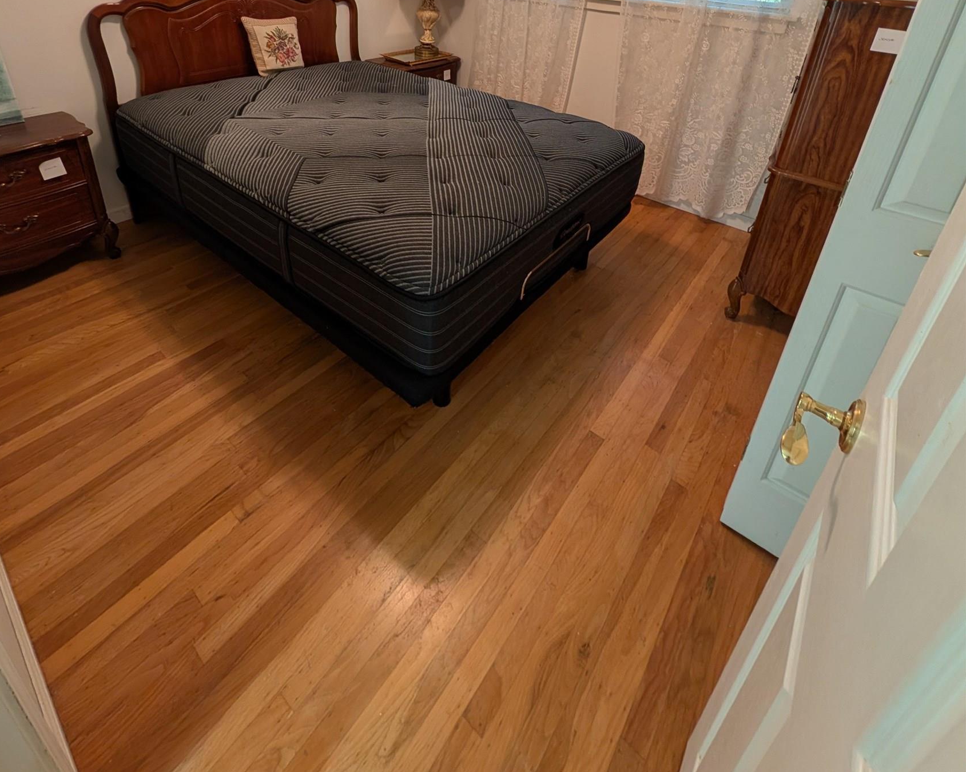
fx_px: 457
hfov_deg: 93.1
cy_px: 156
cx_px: 471
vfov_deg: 72.3
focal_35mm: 16
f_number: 1.7
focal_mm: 2.02
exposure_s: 1/120
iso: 102
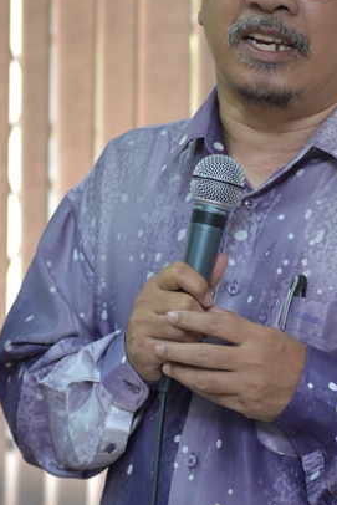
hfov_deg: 6.6
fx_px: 2904
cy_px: 243
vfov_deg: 9.9
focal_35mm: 207
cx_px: 261
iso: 1000
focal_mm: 70
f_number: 2.8
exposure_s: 1/160
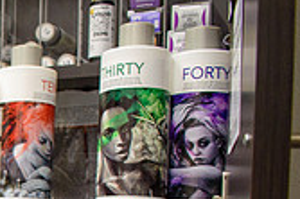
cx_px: -187
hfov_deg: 18.5
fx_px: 783
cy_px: 281
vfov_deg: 13.8
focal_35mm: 94
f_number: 3.5
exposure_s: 1/60
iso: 1000
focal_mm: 18
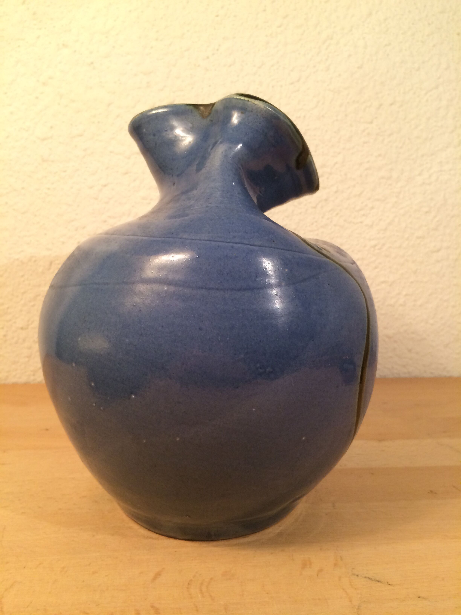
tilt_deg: -11.8
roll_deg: +1.3
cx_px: 230
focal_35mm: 29
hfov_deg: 48.2
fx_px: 515
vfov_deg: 61.7
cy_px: 308
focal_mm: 4.15
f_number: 2.2
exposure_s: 1/33
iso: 80
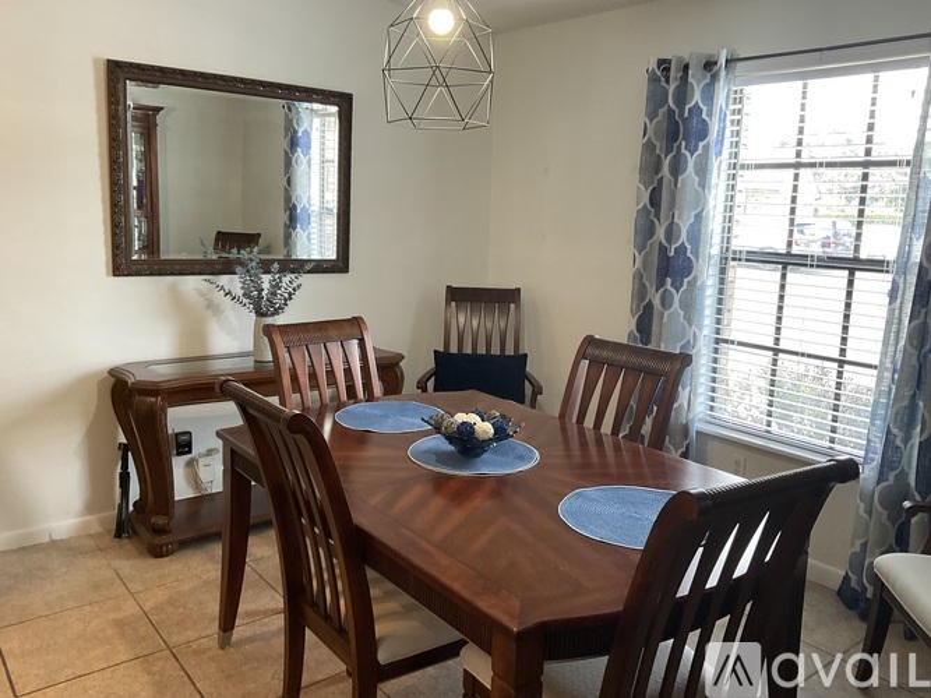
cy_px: 349
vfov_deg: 48.2
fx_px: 780
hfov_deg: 61.7
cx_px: 466
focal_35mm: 29
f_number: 1.8
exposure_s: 1/60
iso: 100
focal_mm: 3
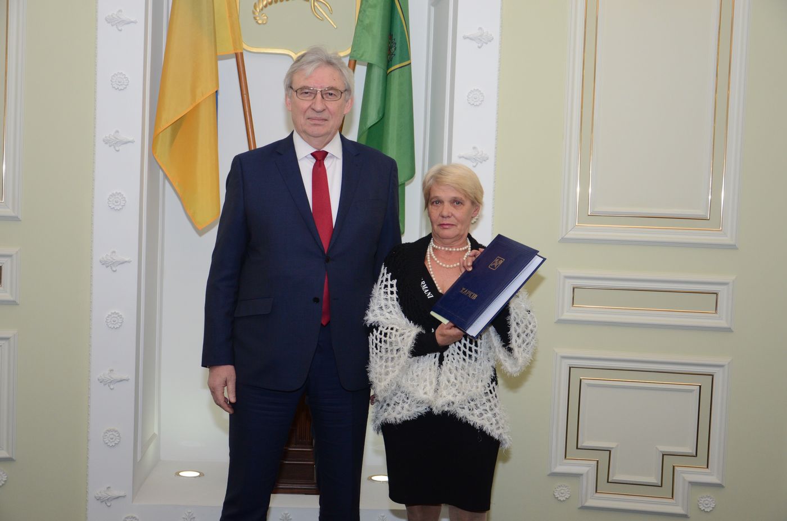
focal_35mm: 48
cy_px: 260
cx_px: 394
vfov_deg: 27.9
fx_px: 1047
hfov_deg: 41.2
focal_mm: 32
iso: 1000
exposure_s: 1/200
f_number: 4.2
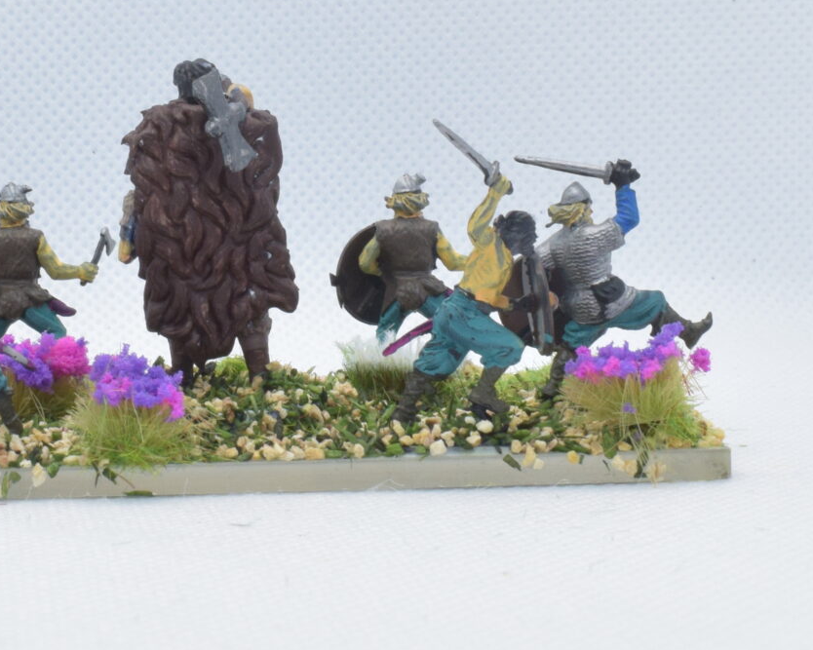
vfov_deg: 15.4
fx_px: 2392
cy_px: 213
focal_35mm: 99
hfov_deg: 19.2
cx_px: 207
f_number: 16
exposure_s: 1/60
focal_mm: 23
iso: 800
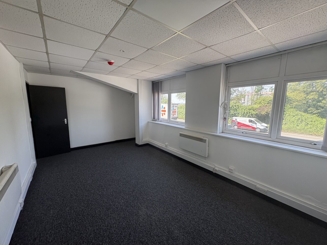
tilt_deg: -6.6
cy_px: 122
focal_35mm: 14
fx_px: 132
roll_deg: +0.1
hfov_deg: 102.1
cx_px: 164
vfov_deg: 85.7
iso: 50
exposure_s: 1/131
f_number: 2.2
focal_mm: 2.22
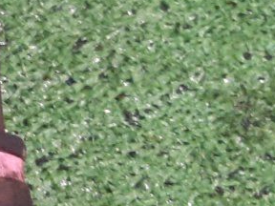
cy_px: 52
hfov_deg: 14.5
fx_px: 993
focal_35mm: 125
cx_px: -156
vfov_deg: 11.8
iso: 348
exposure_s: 1/25
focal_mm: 4.6
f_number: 2
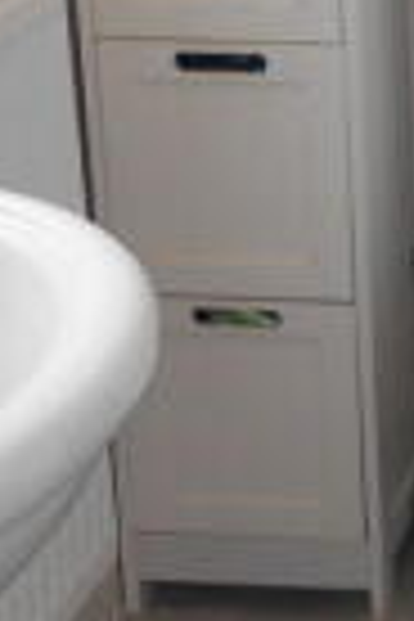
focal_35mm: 114
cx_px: 767
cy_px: 61
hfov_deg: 11.1
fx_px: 1966
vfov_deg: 17.7
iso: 110
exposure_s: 1/30
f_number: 3.2
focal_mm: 4.6
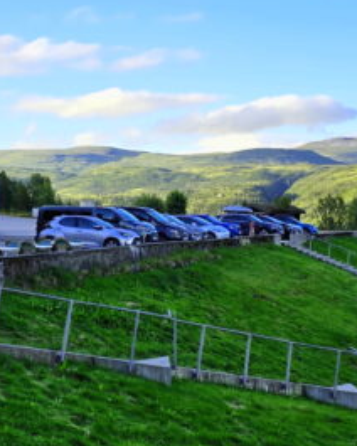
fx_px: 858
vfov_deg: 29.1
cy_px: 194
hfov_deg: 23.5
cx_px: 172
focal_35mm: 65
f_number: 1.7
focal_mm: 6.3
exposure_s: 1/208
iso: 12
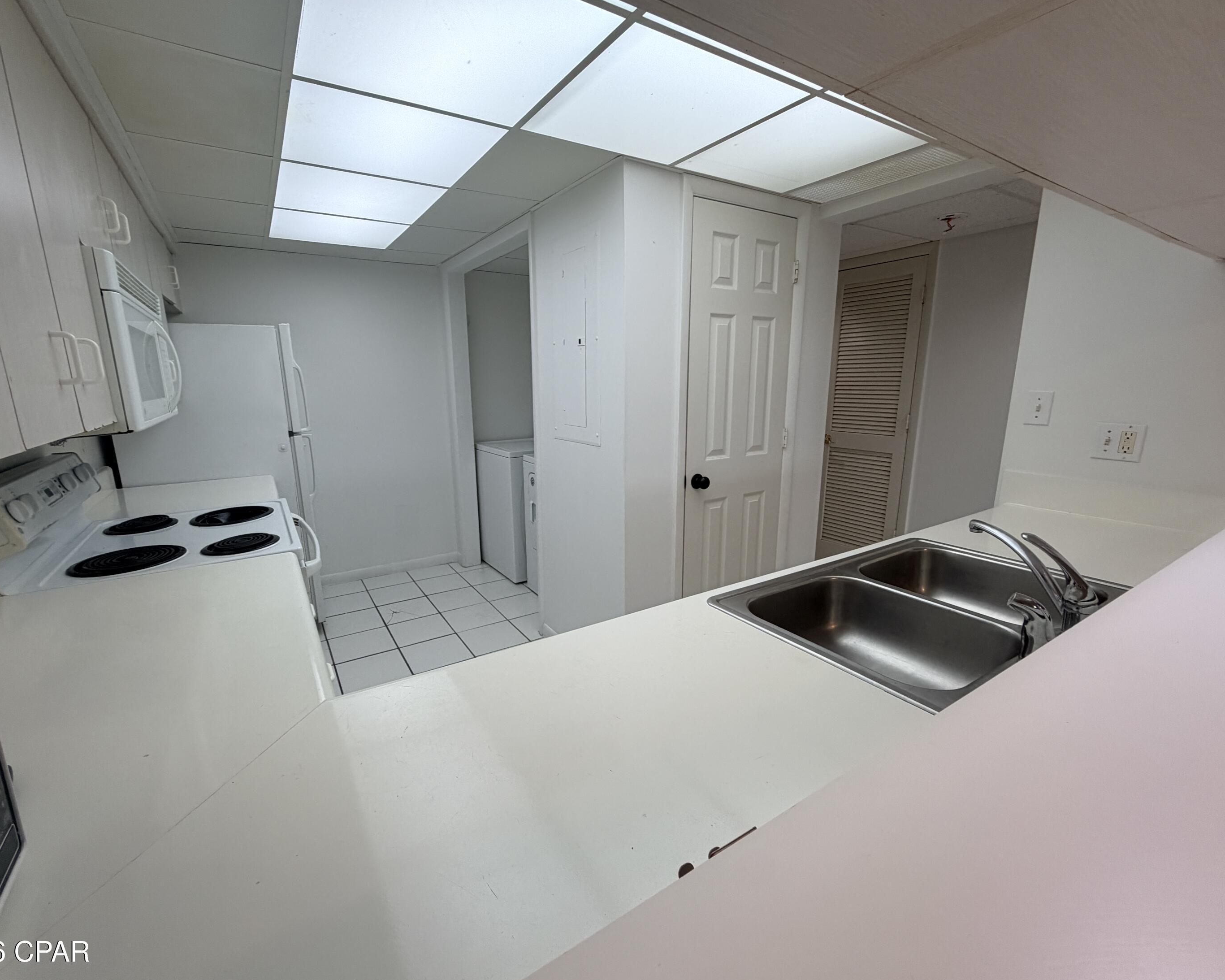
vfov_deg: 84.0
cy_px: 494
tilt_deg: -11.7
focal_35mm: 15
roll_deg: +0.7
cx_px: 592
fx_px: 544
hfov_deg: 96.8
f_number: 2.2
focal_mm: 2.22
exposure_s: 1/120
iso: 160
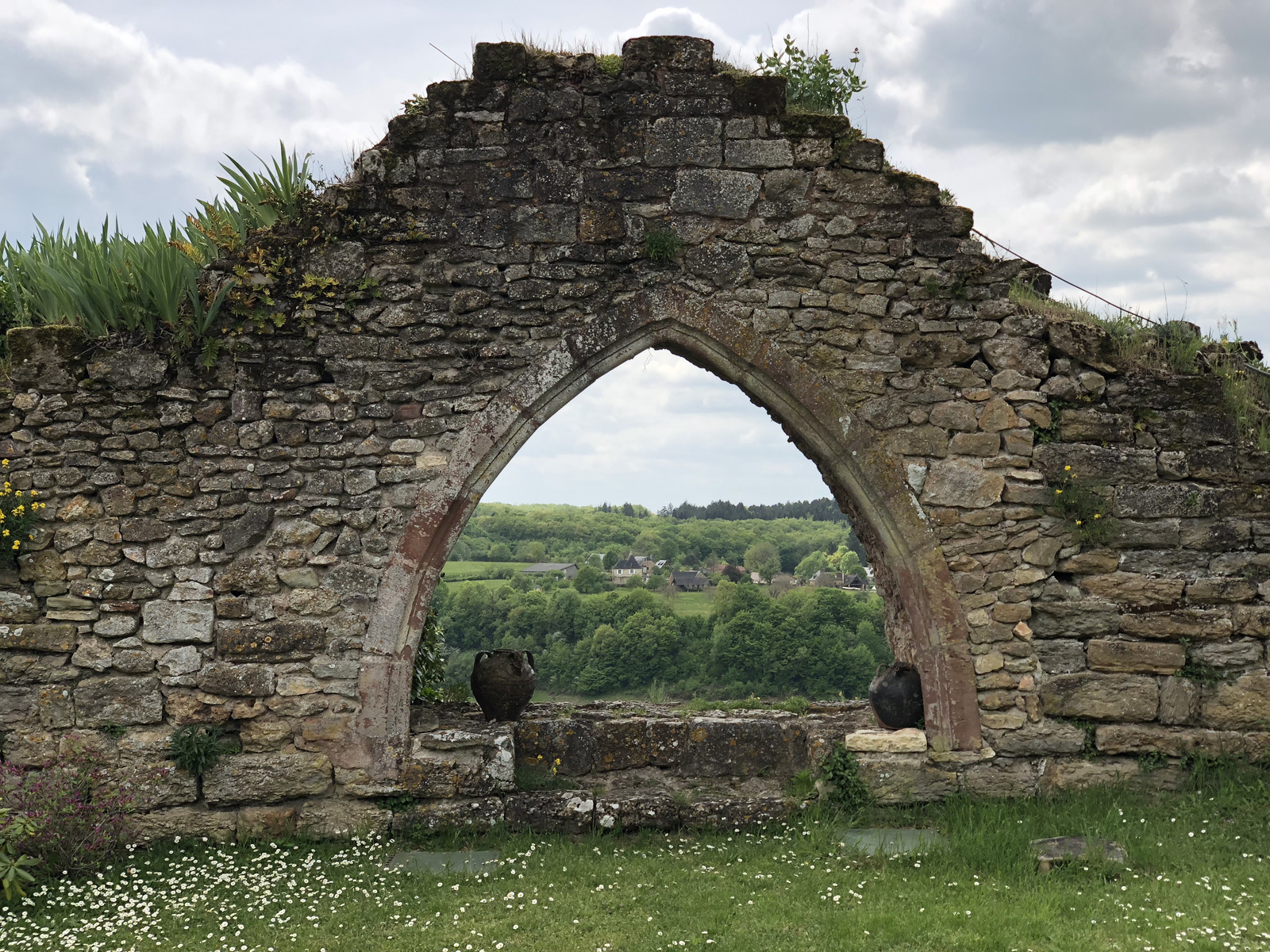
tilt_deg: +2.6
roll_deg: +0.6
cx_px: 635
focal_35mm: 52
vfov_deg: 28.0
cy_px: 476
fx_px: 1908
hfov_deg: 36.8
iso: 16
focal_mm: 6
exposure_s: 1/873
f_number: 2.4
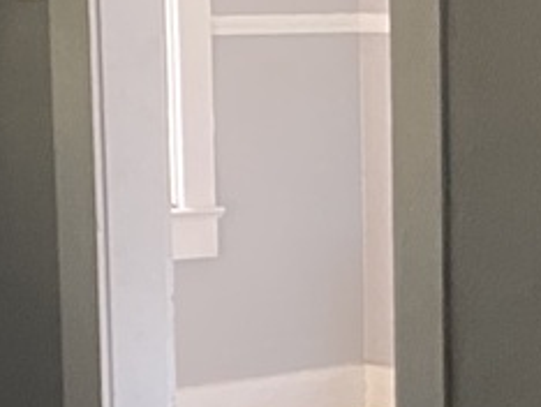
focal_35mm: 160
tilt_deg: -10.4
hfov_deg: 12.1
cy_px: 386
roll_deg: -1.3
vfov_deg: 9.2
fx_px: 2503
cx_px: 647
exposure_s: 1/36
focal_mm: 4.25
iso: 640
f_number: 1.8
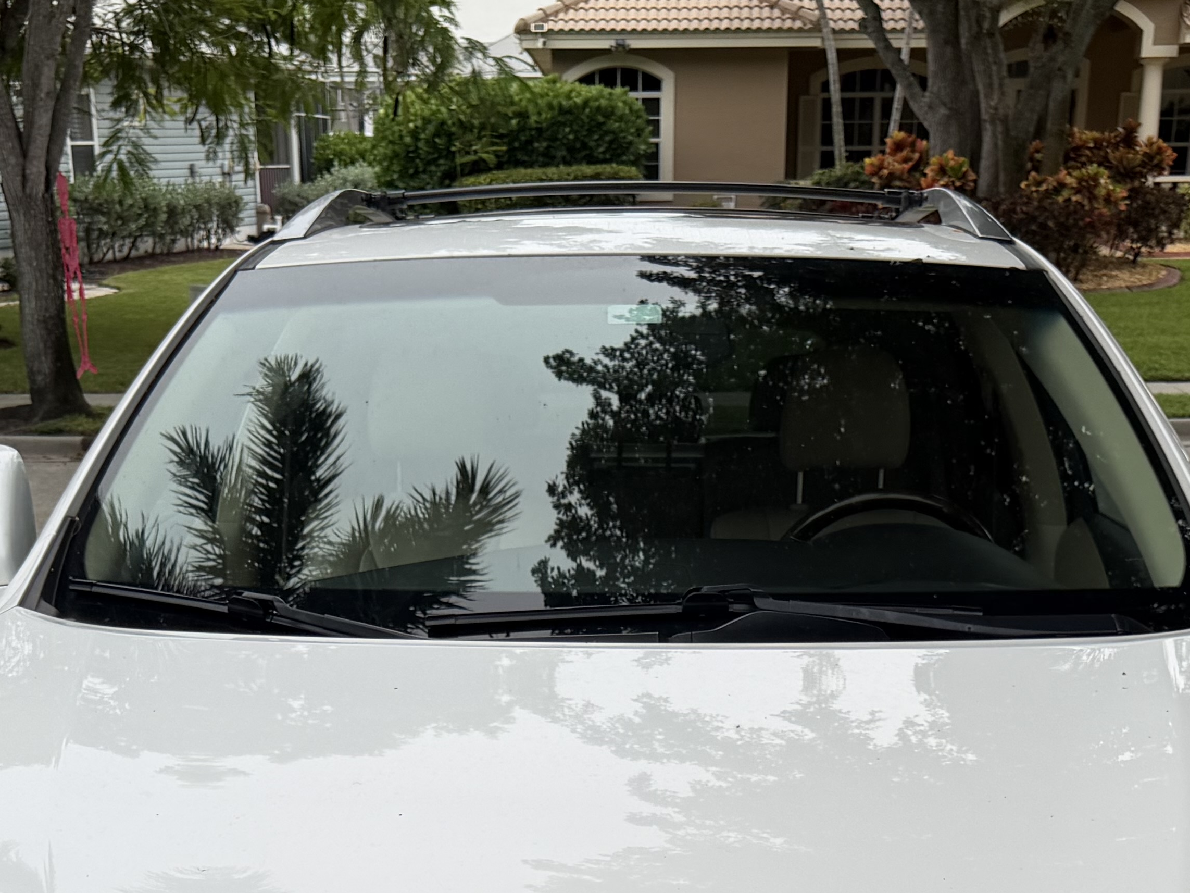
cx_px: 537
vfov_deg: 22.5
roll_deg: +0.9
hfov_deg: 32.2
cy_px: 1070
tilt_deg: -23.7
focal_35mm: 60
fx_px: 2063
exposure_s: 1/1437
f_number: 1.78
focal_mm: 6.76
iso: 80
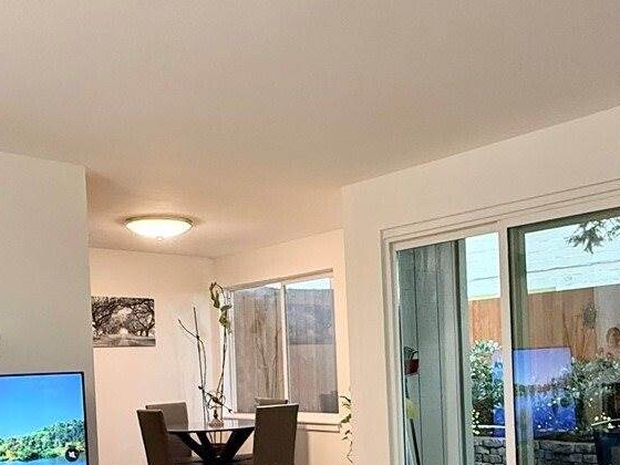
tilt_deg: -2.0
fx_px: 716
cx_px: 376
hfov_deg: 46.5
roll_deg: +2.8
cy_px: 381
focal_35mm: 40
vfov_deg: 34.7
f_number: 2.2
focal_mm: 2.22
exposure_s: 1/60
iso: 320
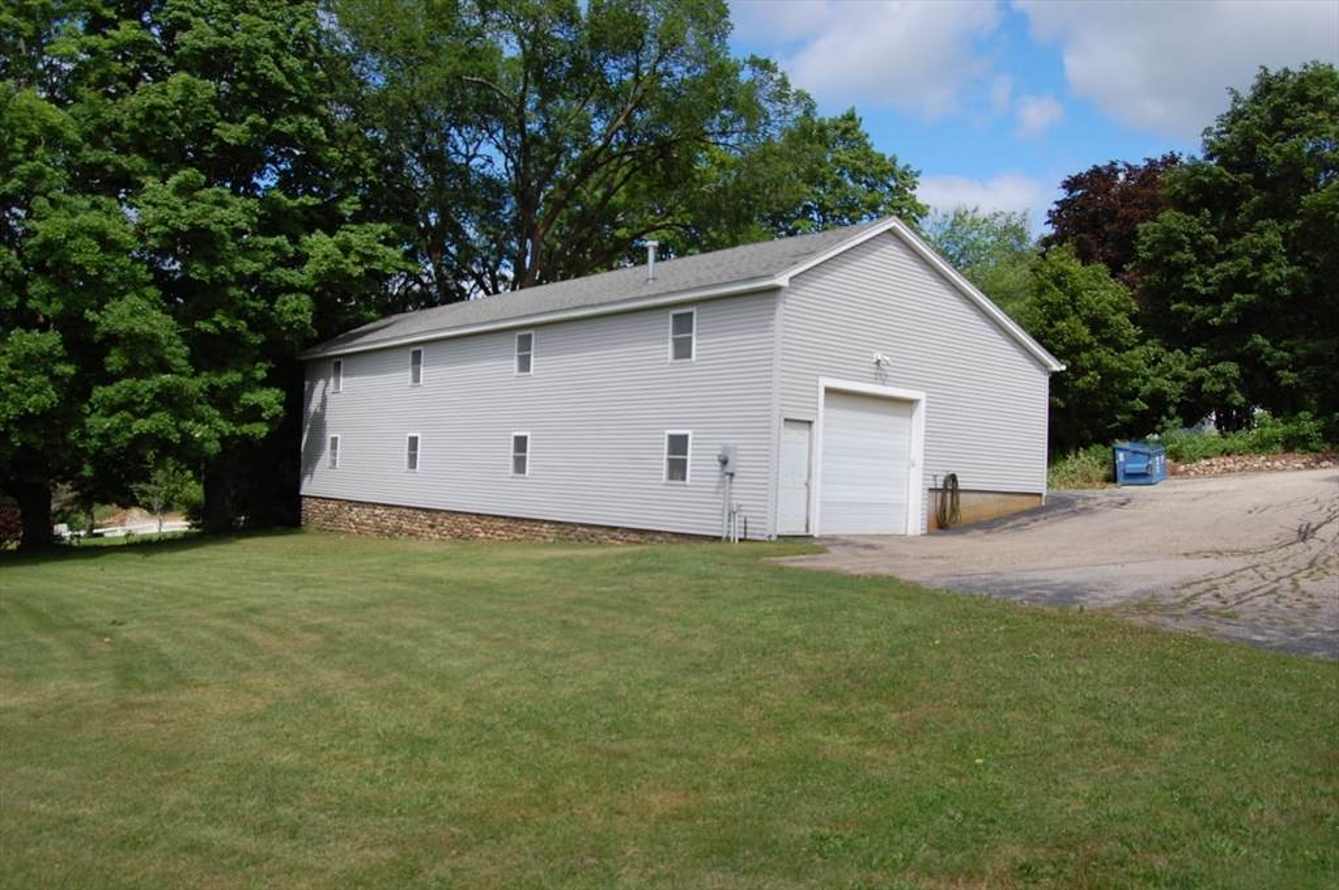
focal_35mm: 27
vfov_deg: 47.9
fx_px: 1003
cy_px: 445
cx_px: 670
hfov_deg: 67.4
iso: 200
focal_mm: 18
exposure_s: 1/320
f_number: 9
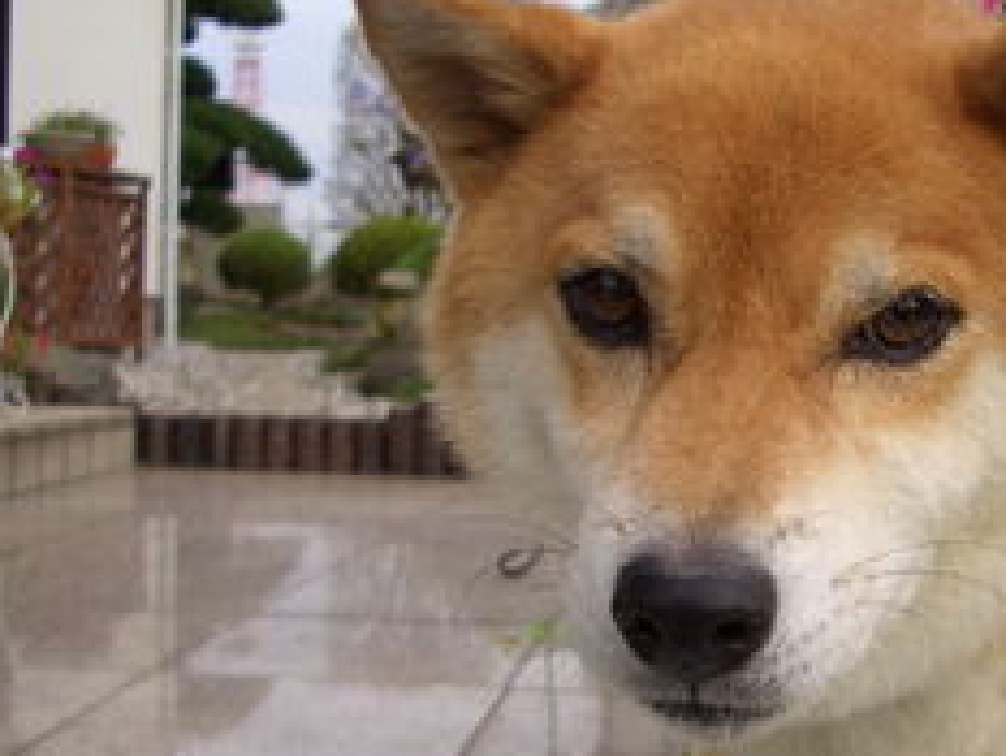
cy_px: 467
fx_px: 1745
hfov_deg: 31.7
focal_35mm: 60
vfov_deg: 24.4
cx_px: 717
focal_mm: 5.8
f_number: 2.6
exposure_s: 1/200
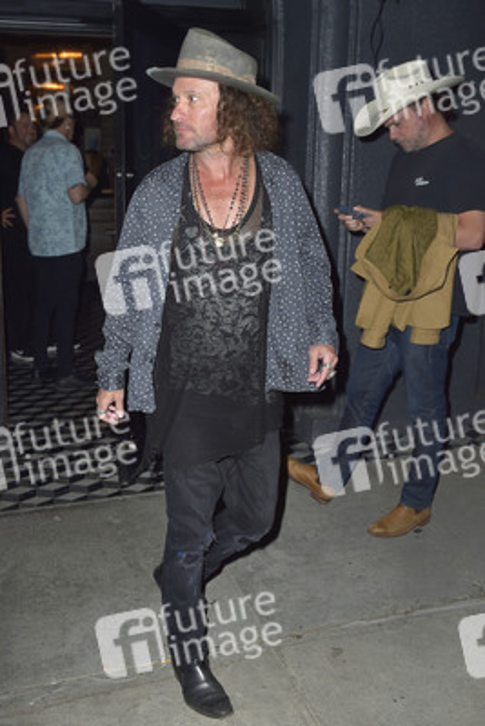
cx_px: 242
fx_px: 686
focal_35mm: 34
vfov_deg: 55.8
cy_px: 363
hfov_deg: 38.9
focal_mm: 34
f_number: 6.3
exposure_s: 1/250
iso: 500
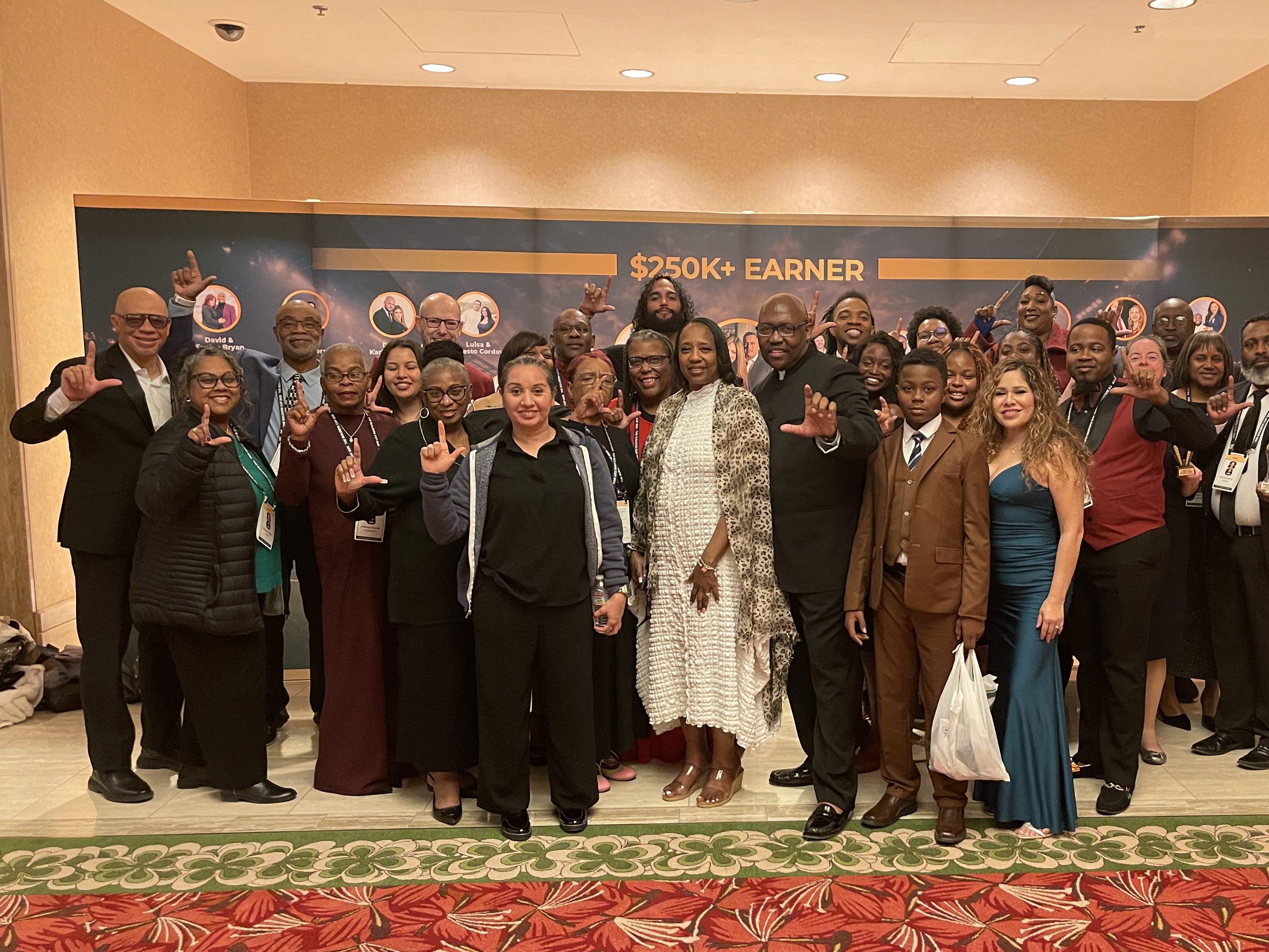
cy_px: 517
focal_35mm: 32
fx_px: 1173
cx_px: 777
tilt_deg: -8.0
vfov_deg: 44.1
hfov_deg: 56.3
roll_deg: -1.2
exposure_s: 1/40
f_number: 1.6
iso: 500
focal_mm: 5.1
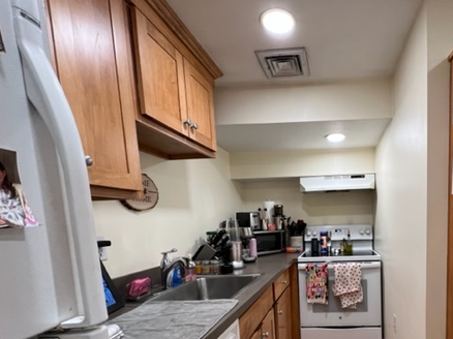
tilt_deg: -7.0
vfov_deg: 65.3
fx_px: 249
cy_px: 246
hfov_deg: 79.6
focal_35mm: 19
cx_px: 328
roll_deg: +1.8
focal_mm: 1.57
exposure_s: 1/121
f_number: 1.8
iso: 160
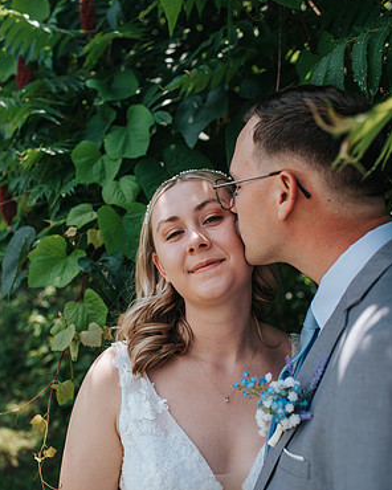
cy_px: 257
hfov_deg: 37.3
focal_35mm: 40
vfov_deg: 45.8
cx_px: 196
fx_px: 580
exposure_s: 1/500
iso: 100
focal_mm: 35
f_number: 2.8
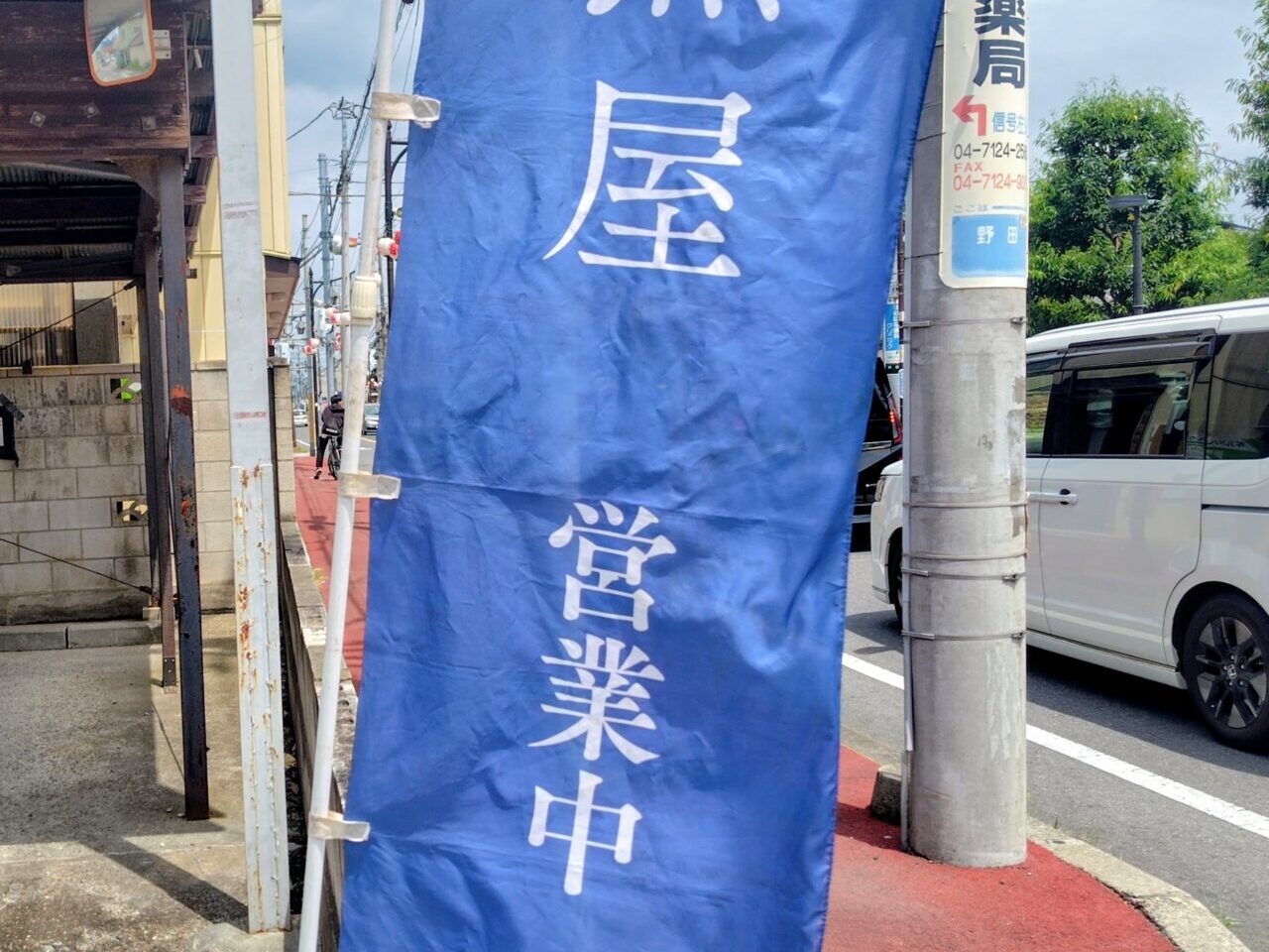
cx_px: 634
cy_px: 476
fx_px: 843
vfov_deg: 58.9
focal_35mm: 23
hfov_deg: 73.9
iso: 50
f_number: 1.9
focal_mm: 5.6
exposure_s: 1/2354
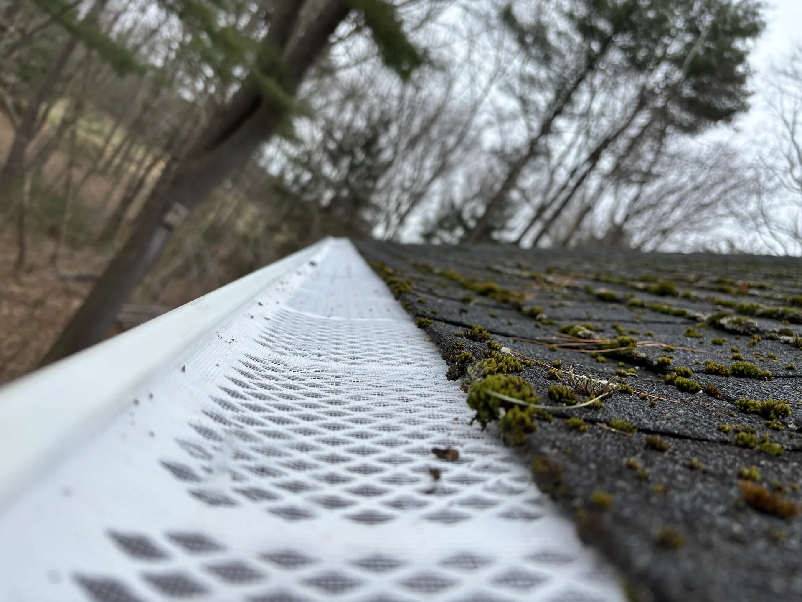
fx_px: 602
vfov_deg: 53.1
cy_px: 301
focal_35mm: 26
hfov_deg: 67.3
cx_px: 401
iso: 50
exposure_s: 1/1164
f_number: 1.6
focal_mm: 5.96
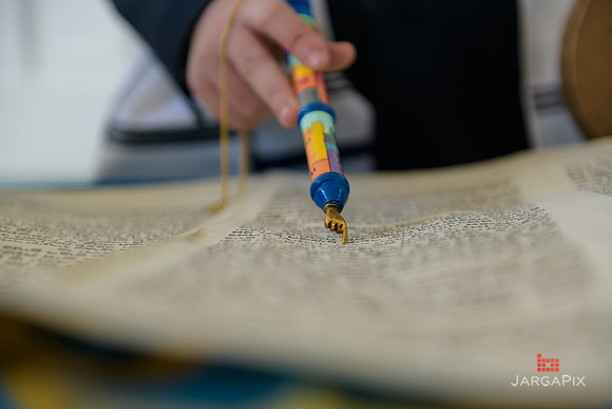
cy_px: 204
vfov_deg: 19.5
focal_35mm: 70
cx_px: 306
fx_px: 1190
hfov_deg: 28.8
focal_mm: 70
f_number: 3.2
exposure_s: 1/125
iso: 400
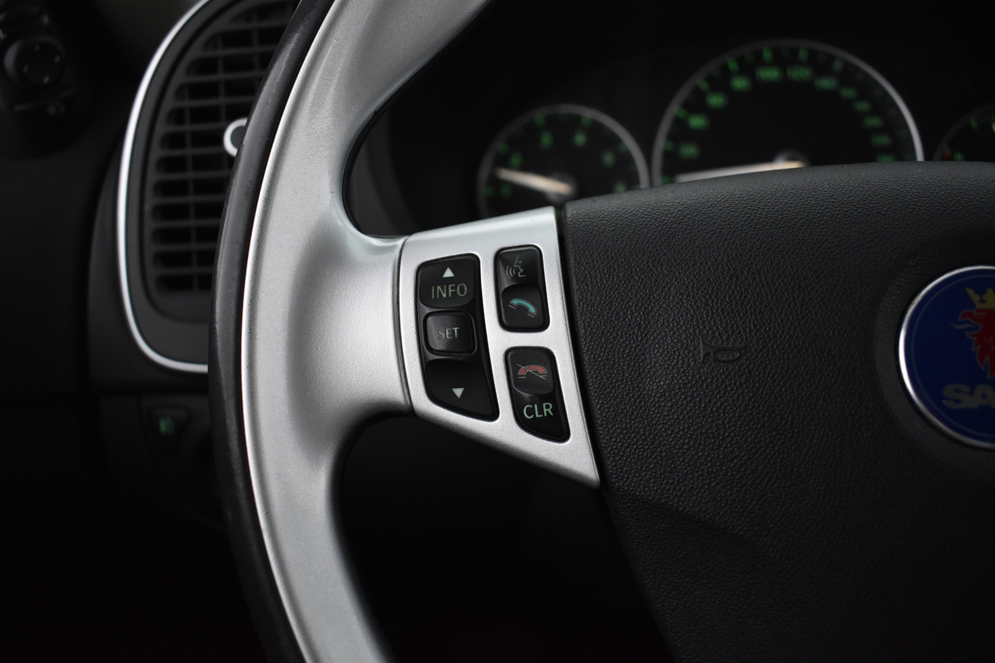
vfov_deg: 41.7
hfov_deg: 59.5
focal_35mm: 32
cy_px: 332
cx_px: 498
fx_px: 871
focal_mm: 21
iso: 1250
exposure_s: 1/30
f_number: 3.8
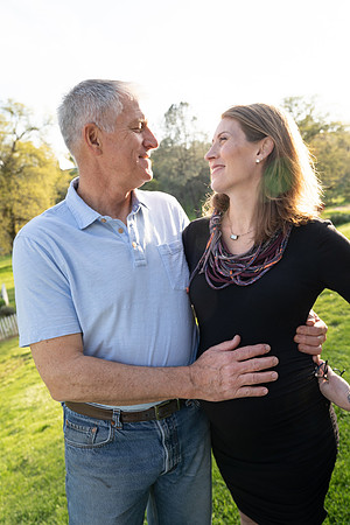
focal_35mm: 27
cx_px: 175
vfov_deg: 67.4
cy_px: 262
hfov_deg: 47.9
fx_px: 394
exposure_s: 1/250
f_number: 4.5
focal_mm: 27
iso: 125
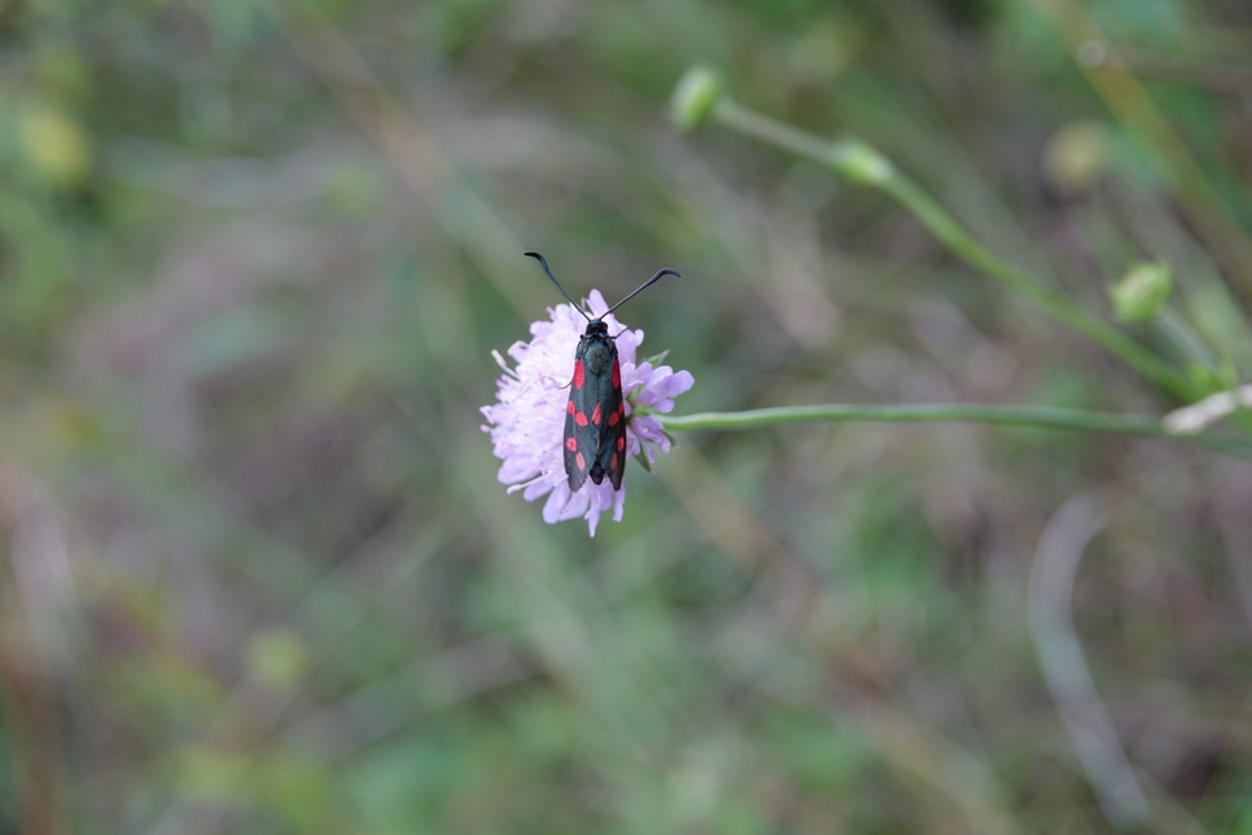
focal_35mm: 85
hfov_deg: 23.9
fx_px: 2956
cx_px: 626
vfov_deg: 16.1
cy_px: 418
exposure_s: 1/100
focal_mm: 31.33
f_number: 3.5
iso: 160
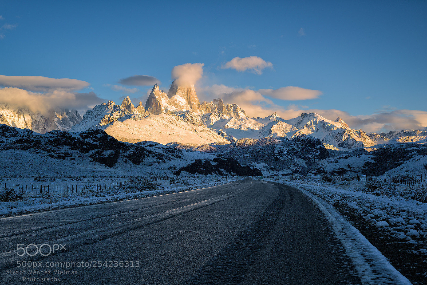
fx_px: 593
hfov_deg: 39.6
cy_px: 142
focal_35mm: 50
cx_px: 214
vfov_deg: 27.0
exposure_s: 1/8
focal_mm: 50
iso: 64
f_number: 14
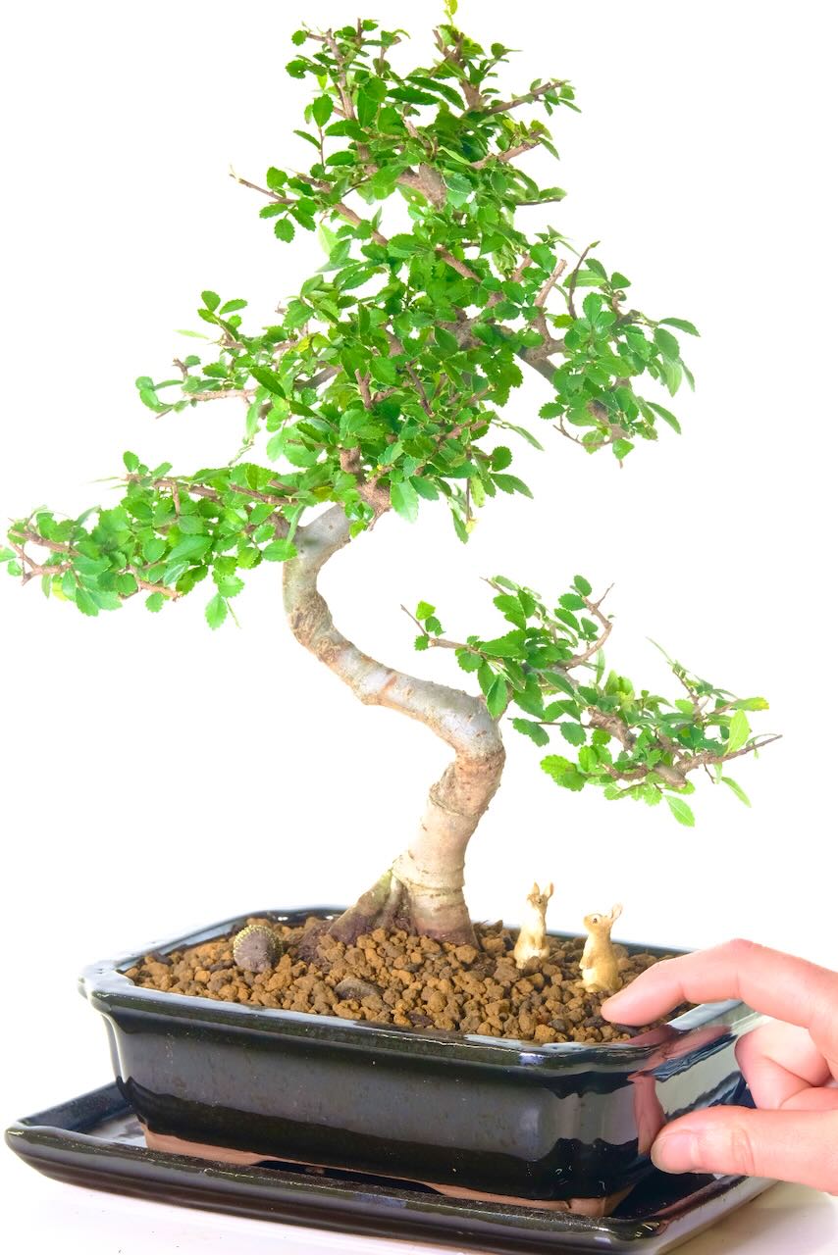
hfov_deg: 11.2
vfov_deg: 16.6
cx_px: 419
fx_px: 4292
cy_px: 628
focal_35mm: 123
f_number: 11
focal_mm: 81.9
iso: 1600
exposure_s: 1/13
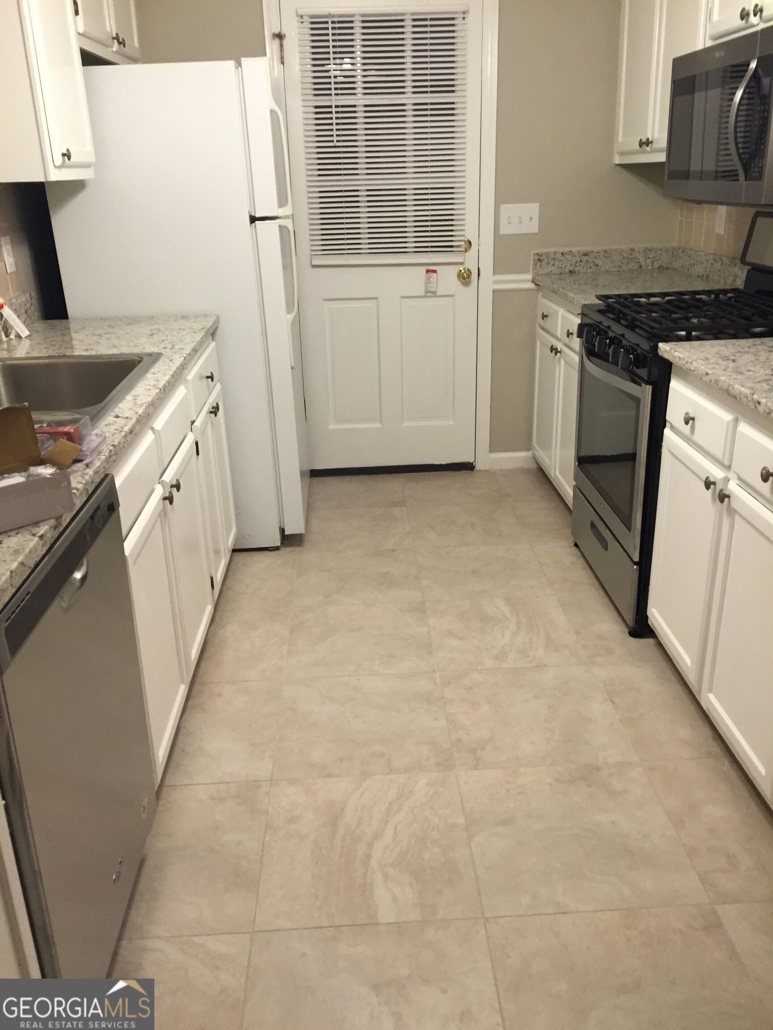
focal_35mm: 29
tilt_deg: -22.8
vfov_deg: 61.7
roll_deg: +3.0
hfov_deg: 48.2
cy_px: 515
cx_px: 386
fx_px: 863
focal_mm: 4.15
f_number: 2.2
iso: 125
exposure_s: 1/30
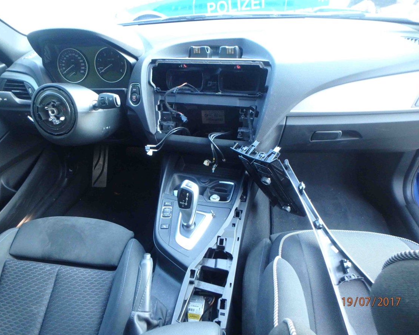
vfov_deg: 63.1
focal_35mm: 22
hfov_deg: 75.0
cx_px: 204
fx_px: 273
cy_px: 168
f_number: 3.5
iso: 500
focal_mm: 3.7
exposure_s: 1/30
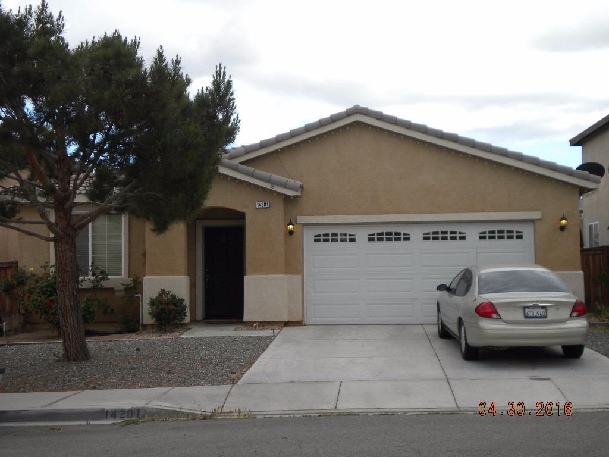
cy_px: 228
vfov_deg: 28.0
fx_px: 915
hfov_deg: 36.8
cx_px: 304
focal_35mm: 52
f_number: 5.6
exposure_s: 1/154
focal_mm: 9.3
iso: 80
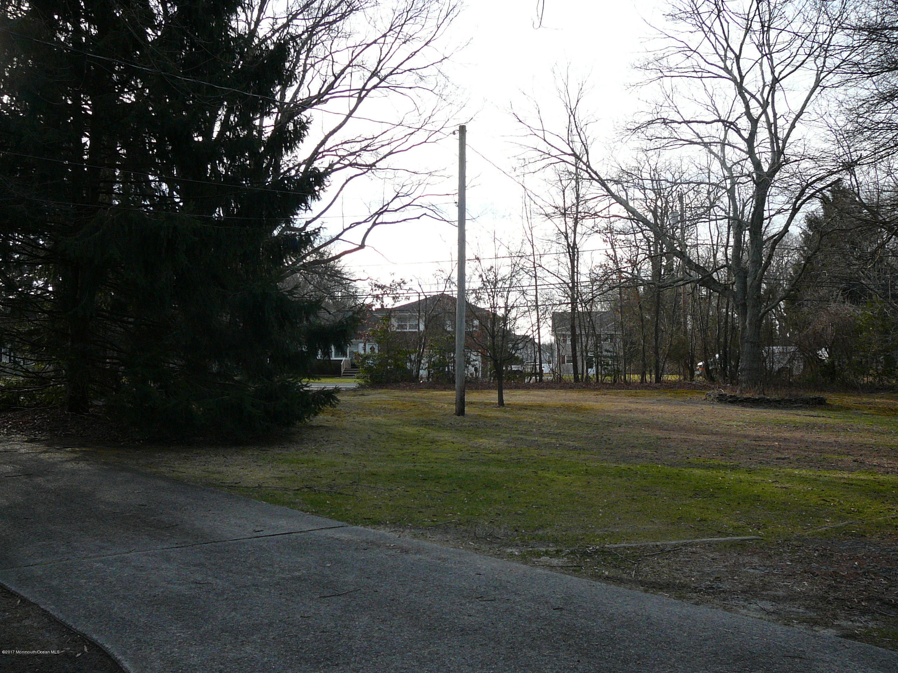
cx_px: 449
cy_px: 336
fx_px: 908
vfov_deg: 40.7
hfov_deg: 52.6
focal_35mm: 35
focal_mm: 5.2
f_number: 2.8
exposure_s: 1/500
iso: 80
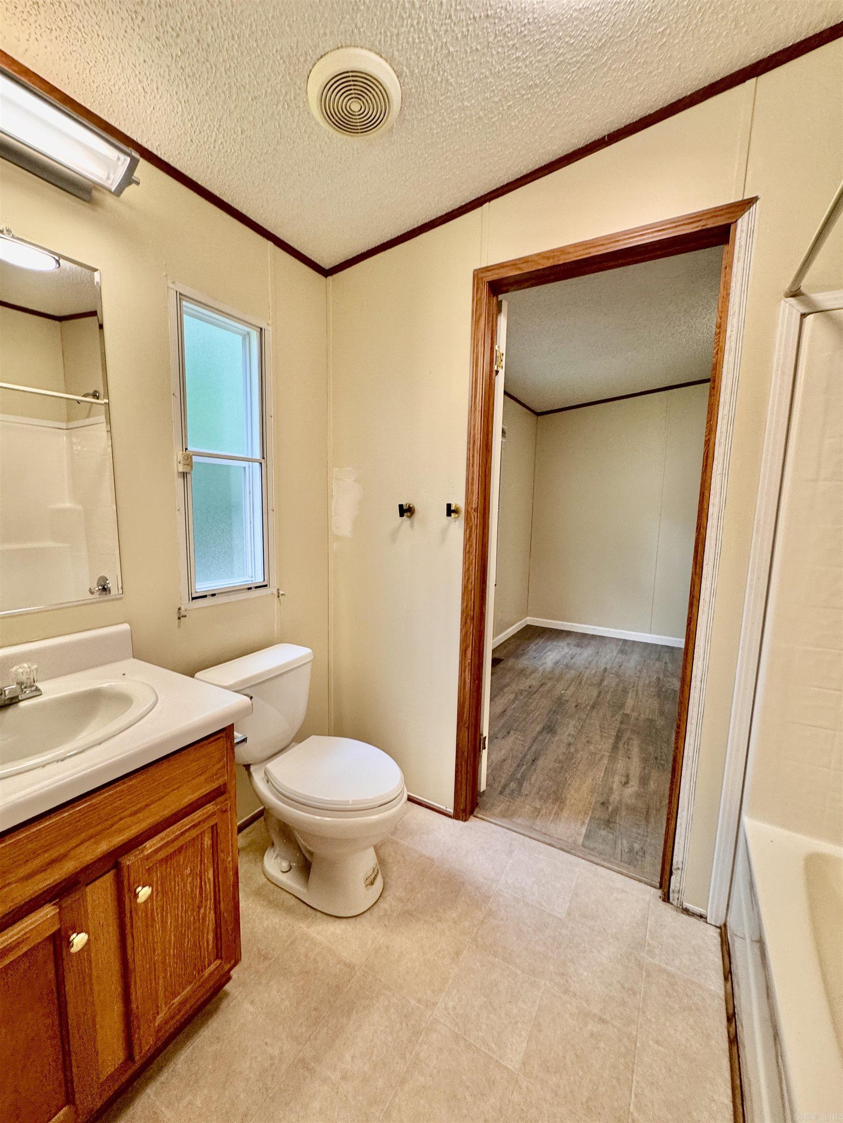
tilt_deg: -3.8
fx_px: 455
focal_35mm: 14
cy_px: 562
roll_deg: +0.4
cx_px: 422
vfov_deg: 102.1
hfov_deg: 85.7
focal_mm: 2.22
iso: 160
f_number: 2.2
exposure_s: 1/120
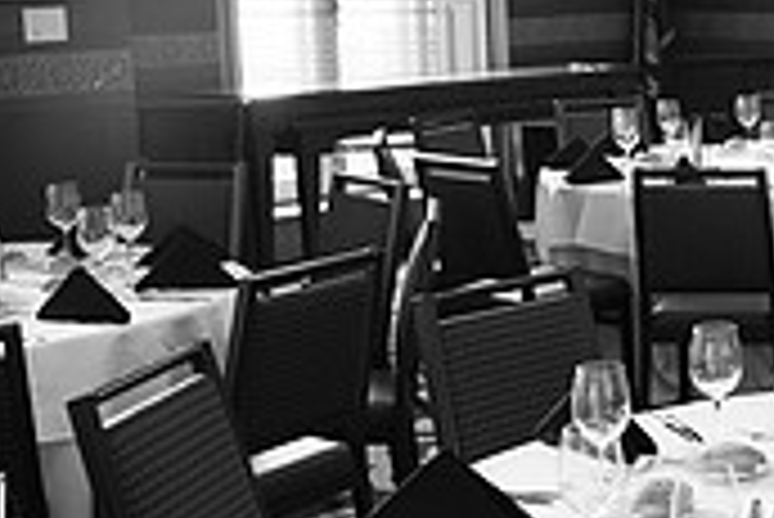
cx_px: 1066
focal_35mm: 81
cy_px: 209
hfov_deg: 21.9
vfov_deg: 16.9
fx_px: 1743
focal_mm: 24
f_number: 3.2
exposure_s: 1/80
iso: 1000
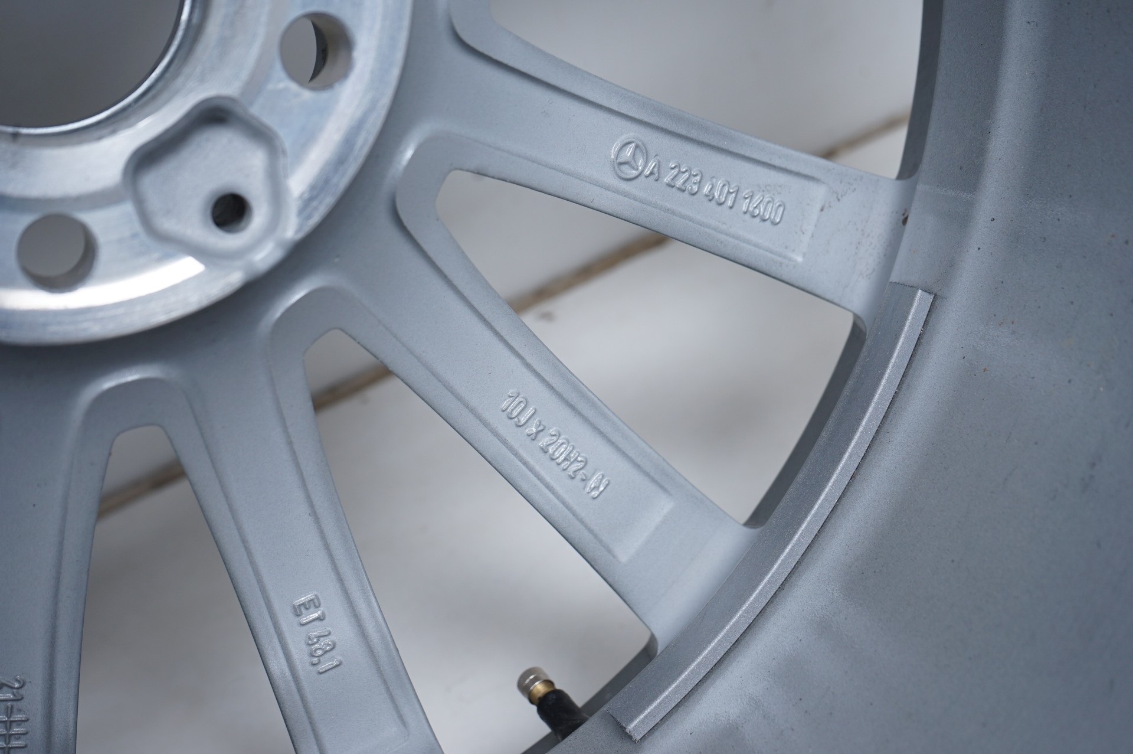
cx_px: 566
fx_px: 1604
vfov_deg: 26.4
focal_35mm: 51
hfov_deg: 38.9
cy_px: 377
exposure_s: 1/125
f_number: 7.1
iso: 250
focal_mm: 51
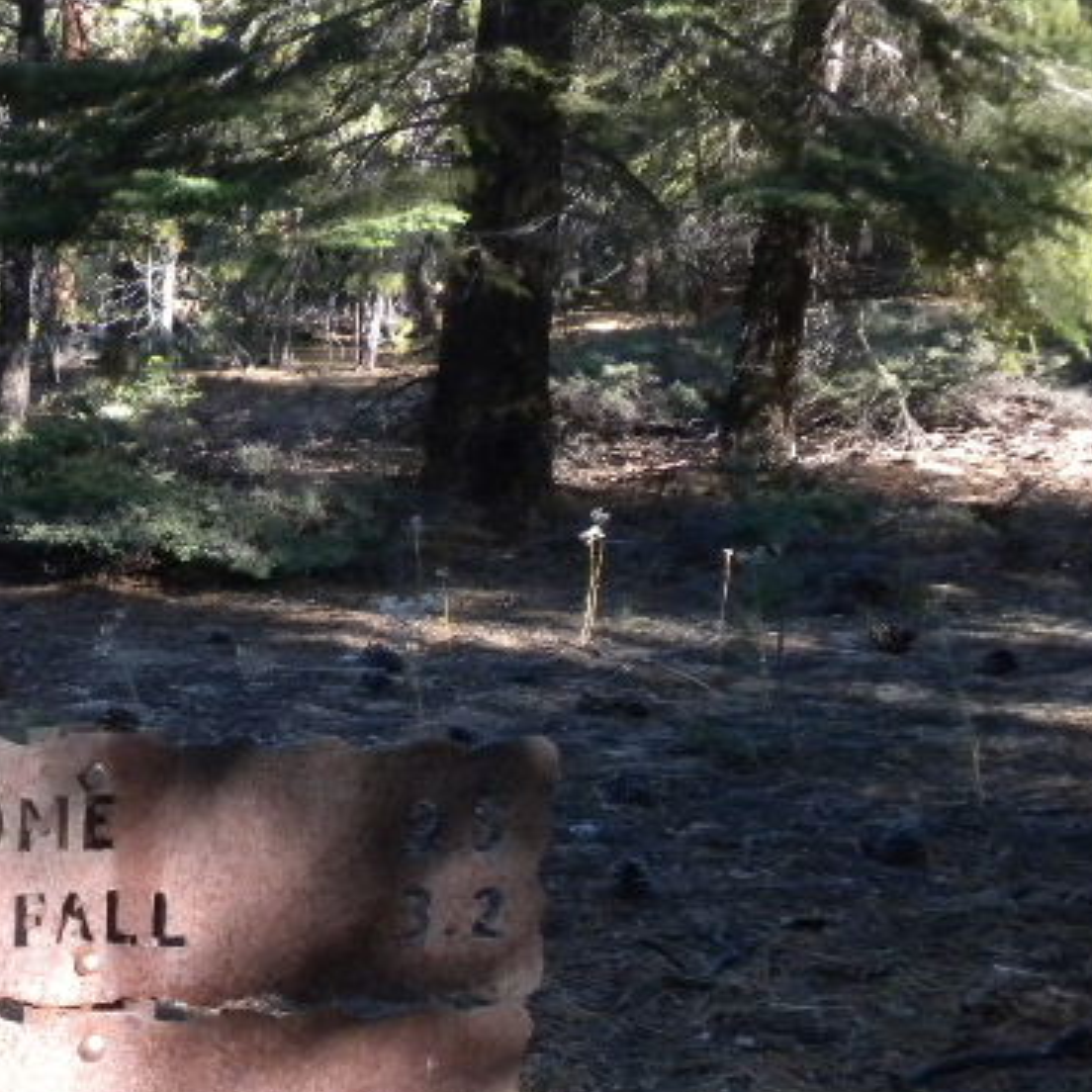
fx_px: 2534
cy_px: 816
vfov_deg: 24.1
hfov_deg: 23.5
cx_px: 45
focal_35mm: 71
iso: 400
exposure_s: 1/312
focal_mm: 6.6
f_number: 3.5
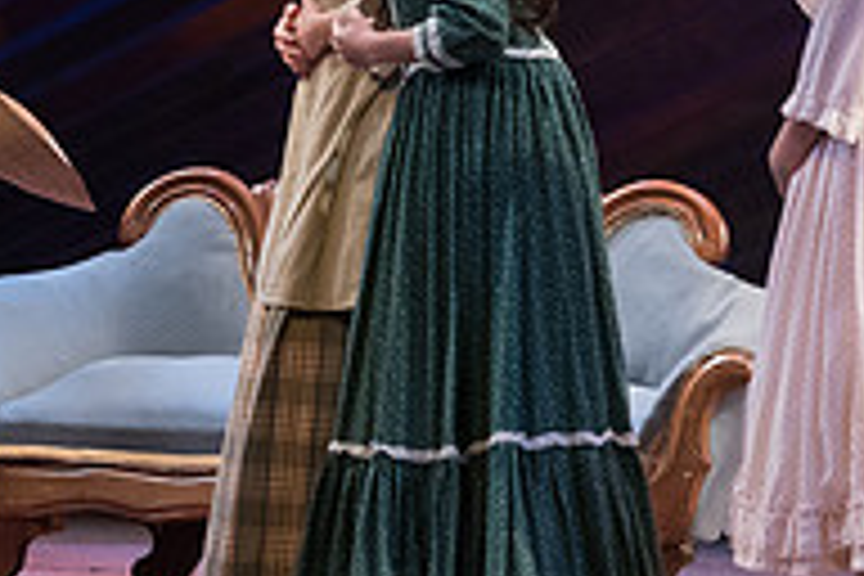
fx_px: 10487
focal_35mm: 437
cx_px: -45
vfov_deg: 3.1
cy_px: 29
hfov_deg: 4.7
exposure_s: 1/400
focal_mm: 145
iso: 5000
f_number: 4
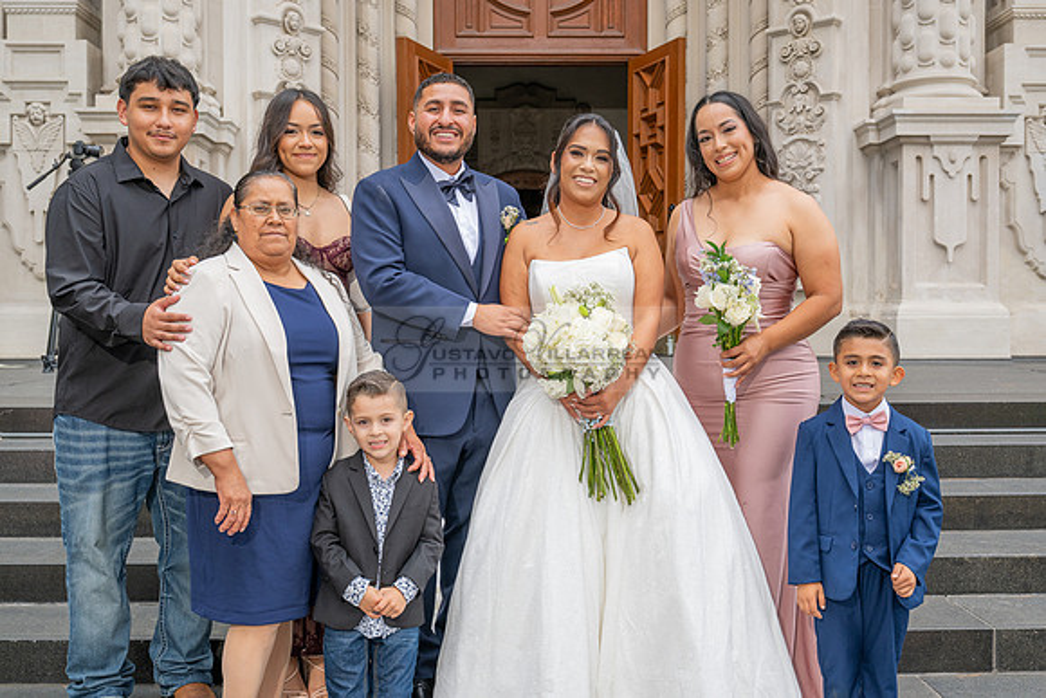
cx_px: 523
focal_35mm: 37
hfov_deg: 51.9
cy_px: 349
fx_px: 1075
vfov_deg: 36.0
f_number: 5.6
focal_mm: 37
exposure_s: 1/200
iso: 200
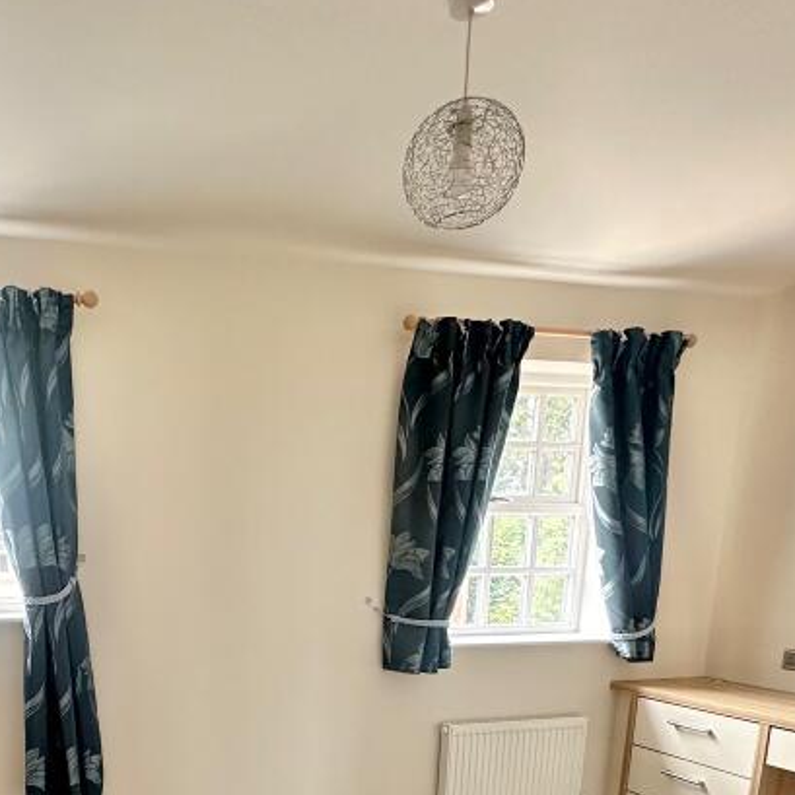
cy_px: 737
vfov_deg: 46.6
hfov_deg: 50.3
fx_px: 805
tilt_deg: -12.3
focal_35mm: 31
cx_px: 194
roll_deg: +0.6
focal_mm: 2.22
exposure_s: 1/99
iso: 200
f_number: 2.2
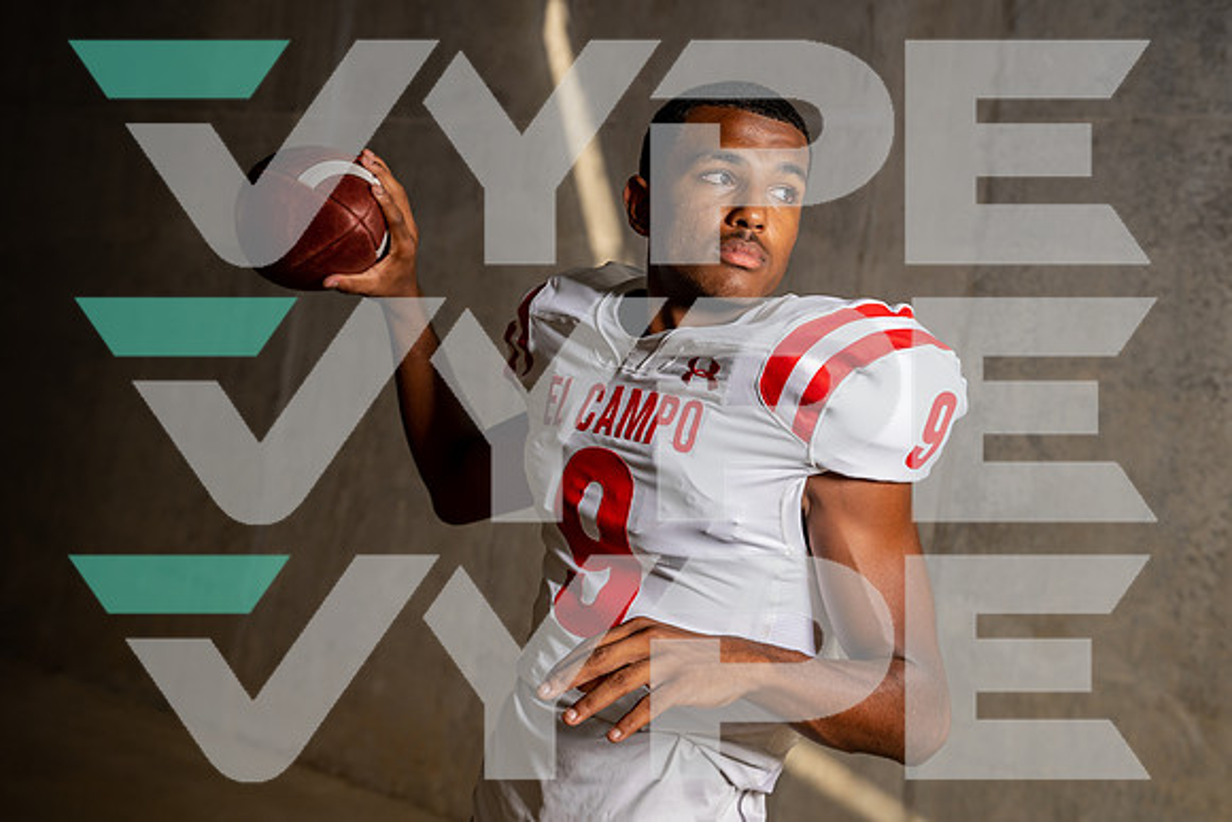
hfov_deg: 38.9
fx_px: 1746
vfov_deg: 26.5
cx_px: 616
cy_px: 411
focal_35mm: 51
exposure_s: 1/200
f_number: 5.6
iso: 100
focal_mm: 51
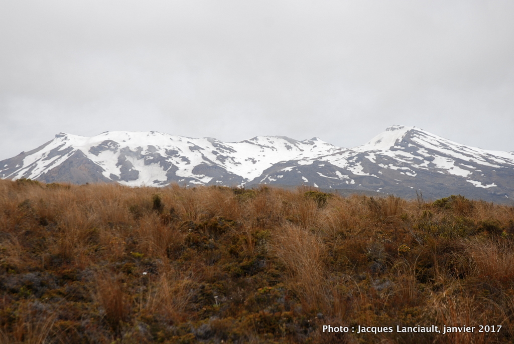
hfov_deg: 26.0
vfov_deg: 17.6
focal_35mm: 78
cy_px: 172
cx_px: 257
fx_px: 1115
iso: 100
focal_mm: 52
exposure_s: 1/125
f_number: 6.3
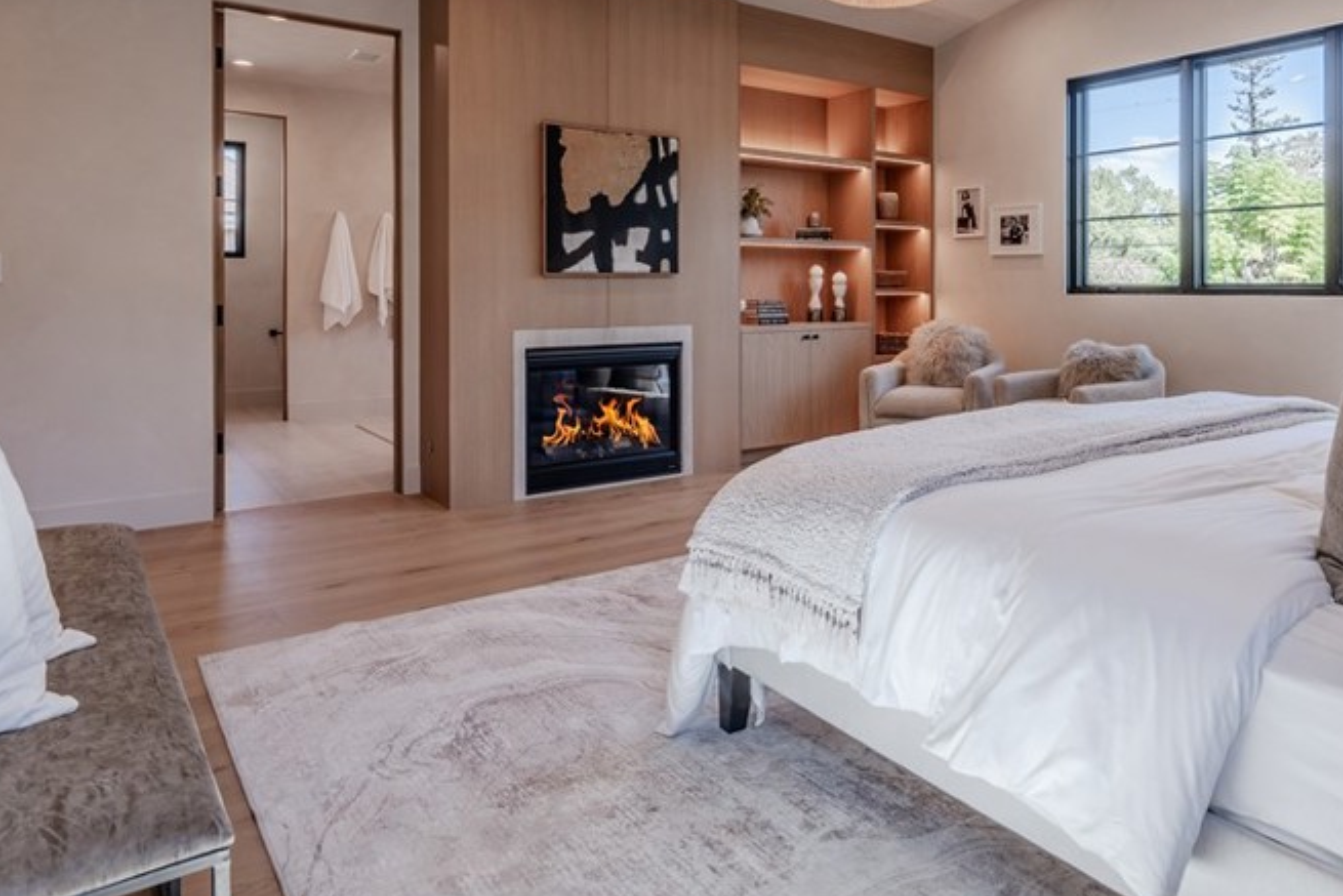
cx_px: 863
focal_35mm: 25
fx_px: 933
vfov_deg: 50.1
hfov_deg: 70.0
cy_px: 280
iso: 100
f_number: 9
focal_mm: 16
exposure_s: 1/100
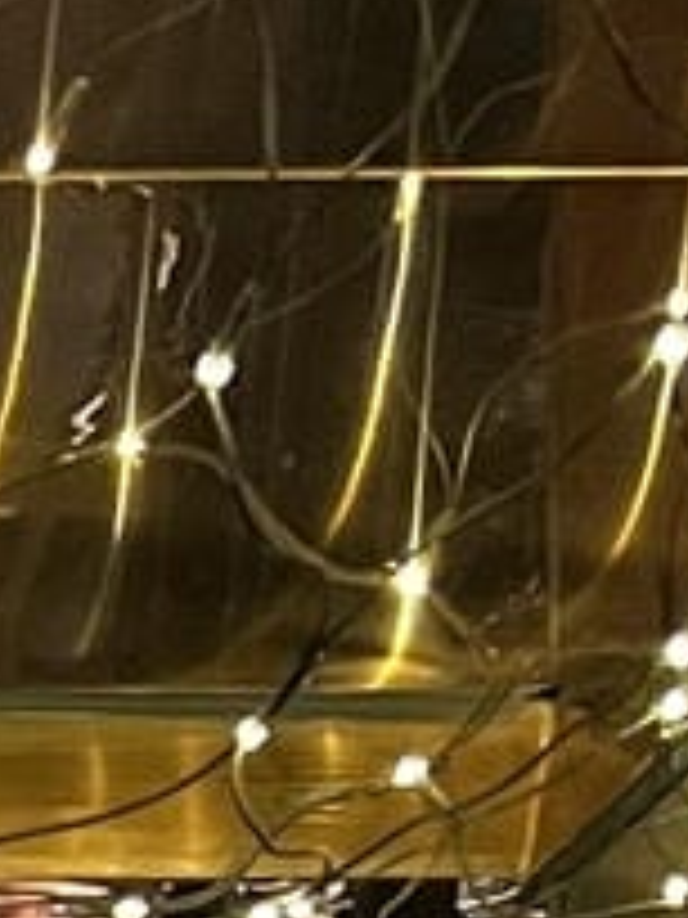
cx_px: -1439
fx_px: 5406
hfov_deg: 6.6
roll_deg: +0.9
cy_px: 2772
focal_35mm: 204
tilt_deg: -1.1
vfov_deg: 8.2
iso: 640
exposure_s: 1/30
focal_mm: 5.7
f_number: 1.5
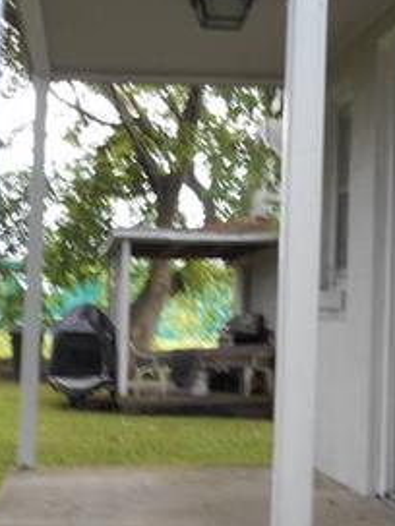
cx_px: 323
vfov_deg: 23.8
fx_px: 1248
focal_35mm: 82
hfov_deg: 17.8
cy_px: 269
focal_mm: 5.2
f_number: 4
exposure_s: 1/40
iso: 80
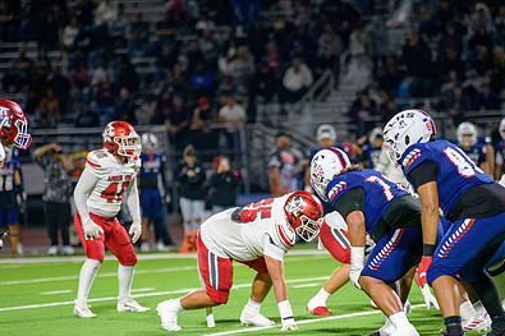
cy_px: 237
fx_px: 4122
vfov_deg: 4.7
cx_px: 281
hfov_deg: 7.0
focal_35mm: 294
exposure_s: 1/320
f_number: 2.8
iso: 2000
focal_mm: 200
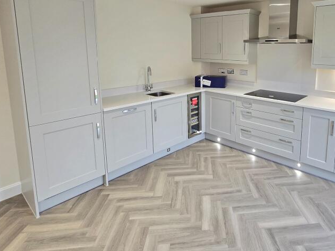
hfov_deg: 75.9
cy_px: 76
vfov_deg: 61.2
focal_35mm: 21
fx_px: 203
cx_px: 229
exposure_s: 1/50
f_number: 2.2
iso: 200
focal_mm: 2.2
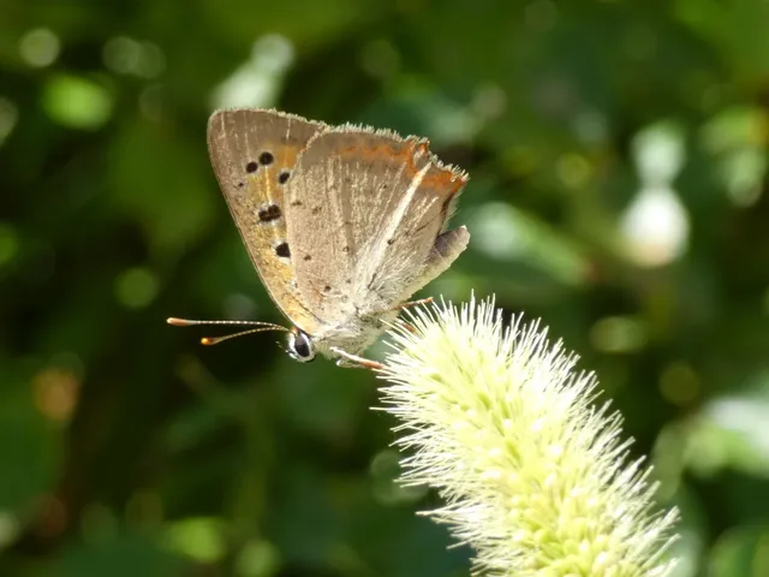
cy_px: 288
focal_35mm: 154
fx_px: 3421
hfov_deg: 12.8
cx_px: 384
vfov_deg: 9.6
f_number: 5.4
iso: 80
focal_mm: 27.5
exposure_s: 1/125
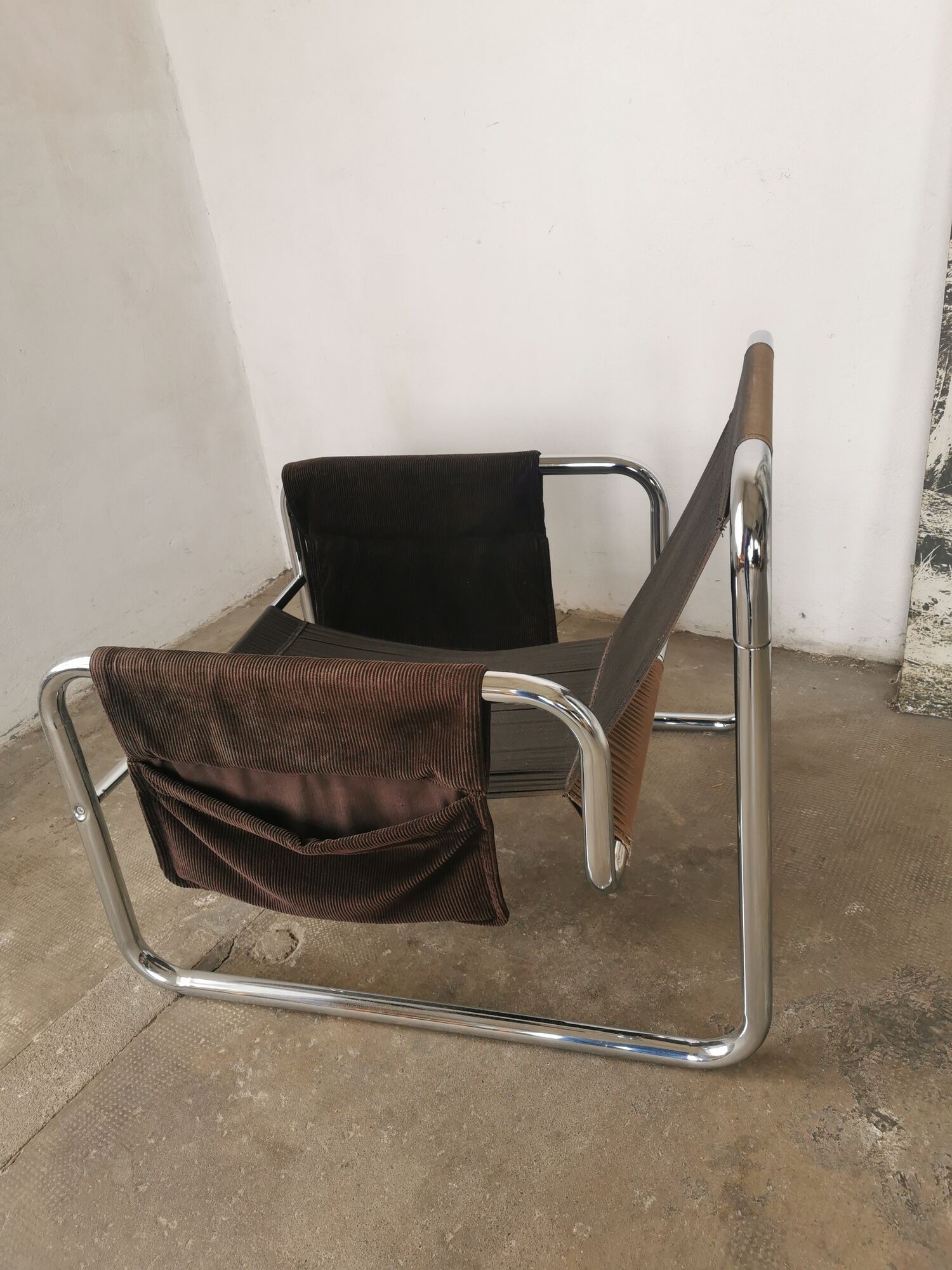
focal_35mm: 27
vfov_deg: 65.3
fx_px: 990
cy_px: 635
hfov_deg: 51.4
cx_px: 476
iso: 125
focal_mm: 5.56
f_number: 1.6
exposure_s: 1/100
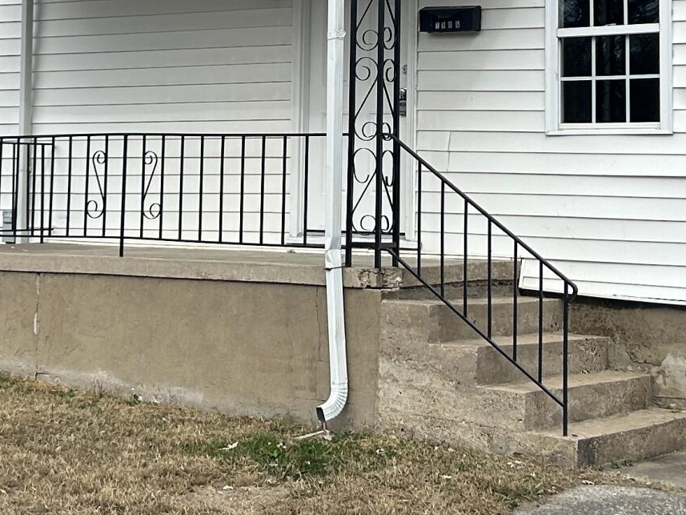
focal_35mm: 91
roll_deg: -2.1
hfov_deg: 21.5
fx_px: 1804
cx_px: 243
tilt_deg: +6.3
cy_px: 34
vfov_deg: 16.0
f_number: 1.5
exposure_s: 1/2571
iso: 50
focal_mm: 5.7
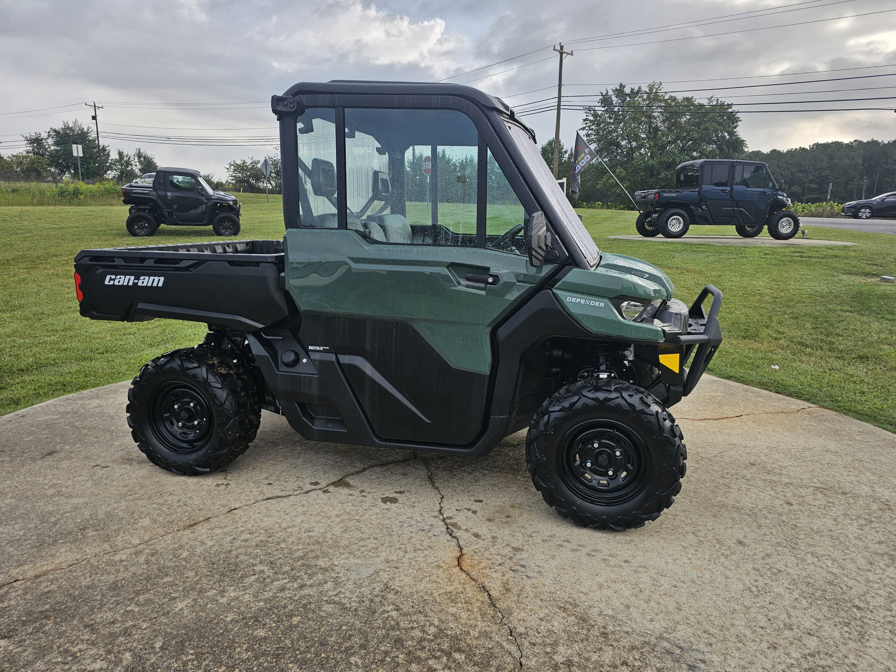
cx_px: 448
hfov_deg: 73.9
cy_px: 336
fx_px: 595
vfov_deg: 58.9
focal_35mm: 23
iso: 10
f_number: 1.7
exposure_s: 1/337
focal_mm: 6.3
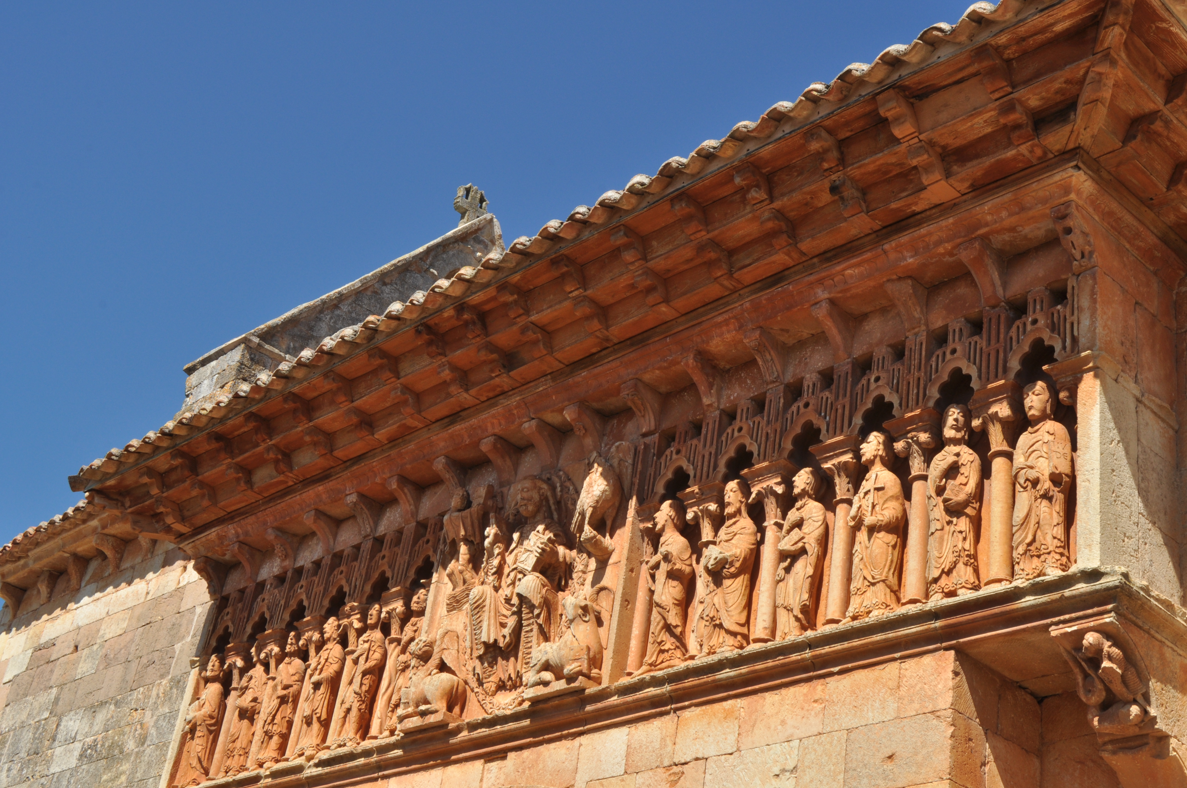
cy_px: 394
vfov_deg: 25.7
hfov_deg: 37.9
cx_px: 594
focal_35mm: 52
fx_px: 1729
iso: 200
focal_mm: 35
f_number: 20
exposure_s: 1/125
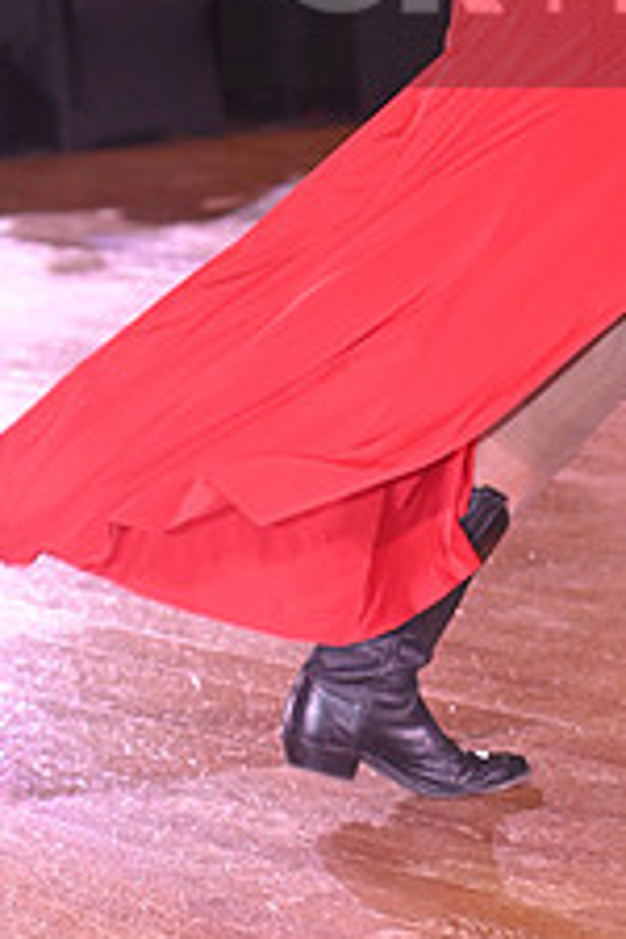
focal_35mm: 245
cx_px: 799
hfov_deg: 5.6
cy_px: -50
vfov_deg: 8.3
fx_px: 6390
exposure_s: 1/200
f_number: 5.6
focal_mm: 95
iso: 2000
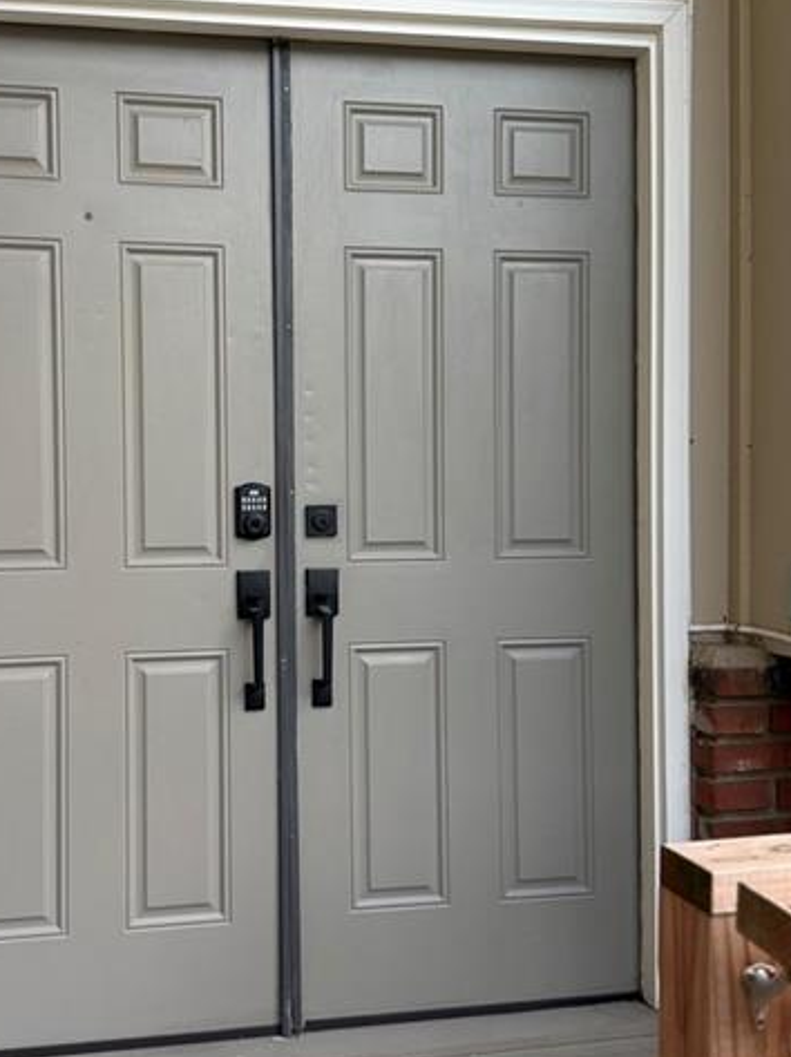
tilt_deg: -0.2
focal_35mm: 39
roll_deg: +1.2
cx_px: 290
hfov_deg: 36.5
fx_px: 1190
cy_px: 516
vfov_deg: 47.9
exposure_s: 1/73
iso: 200
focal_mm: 6.76
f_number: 1.78
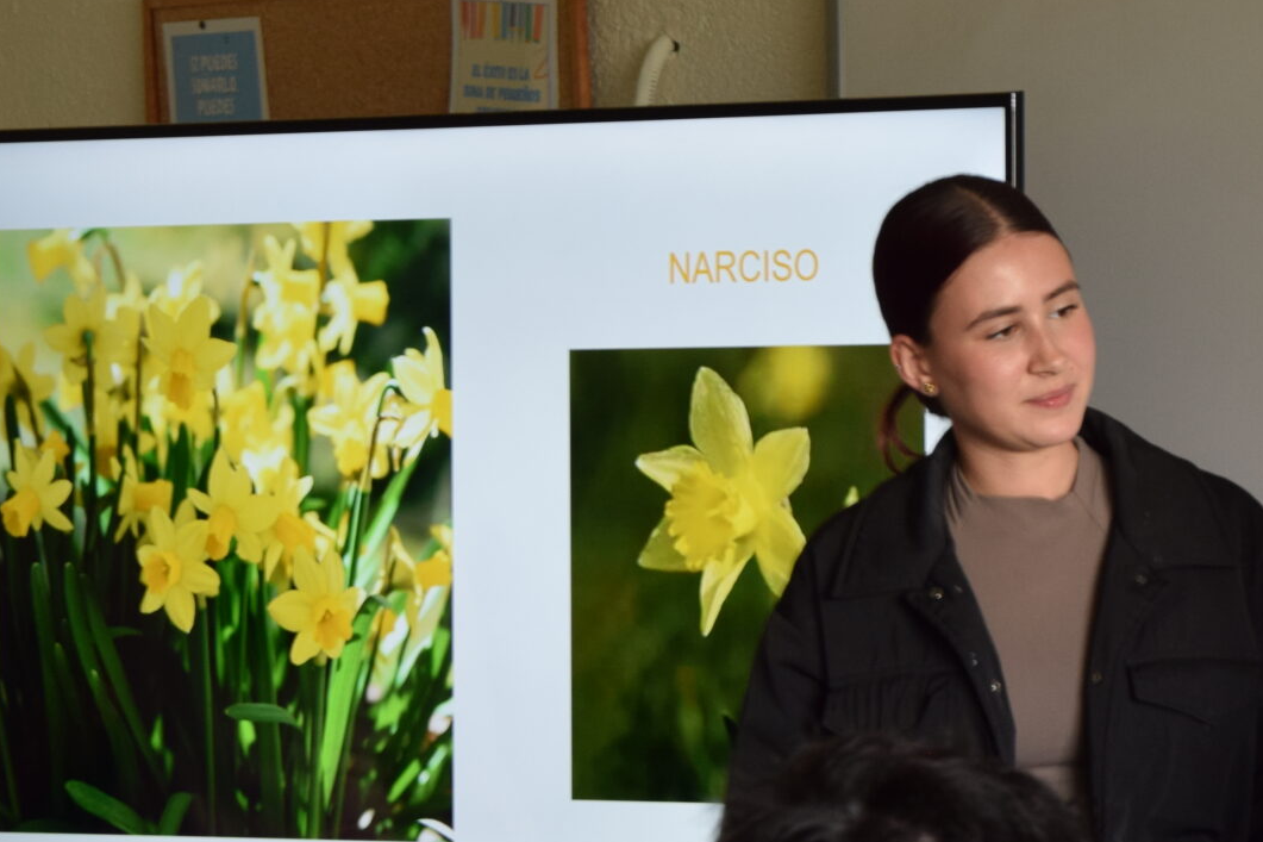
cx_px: 1325
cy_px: 419
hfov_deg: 9.7
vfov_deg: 6.5
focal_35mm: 210
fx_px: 7366
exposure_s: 1/15
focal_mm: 58
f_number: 7.1
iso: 400
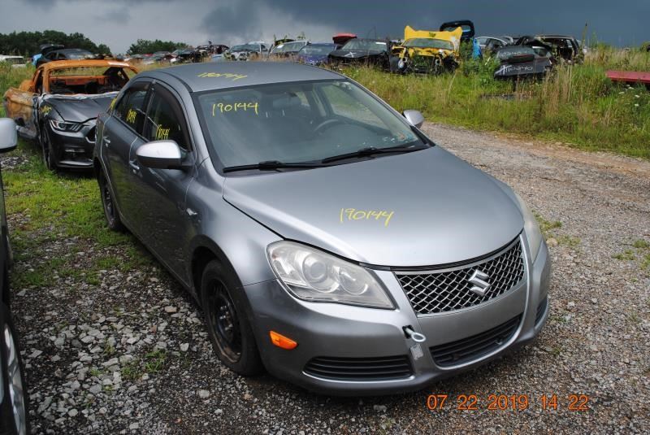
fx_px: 596
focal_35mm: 33
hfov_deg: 57.2
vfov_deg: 40.0
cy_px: 218
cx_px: 325
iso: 100
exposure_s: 1/200
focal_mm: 22
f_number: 7.1
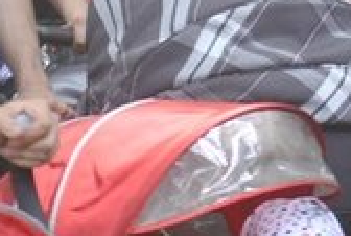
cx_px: 303
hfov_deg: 4.9
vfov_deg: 3.3
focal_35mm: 418
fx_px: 4086
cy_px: -58
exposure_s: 1/250
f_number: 4.2
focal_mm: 72
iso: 800
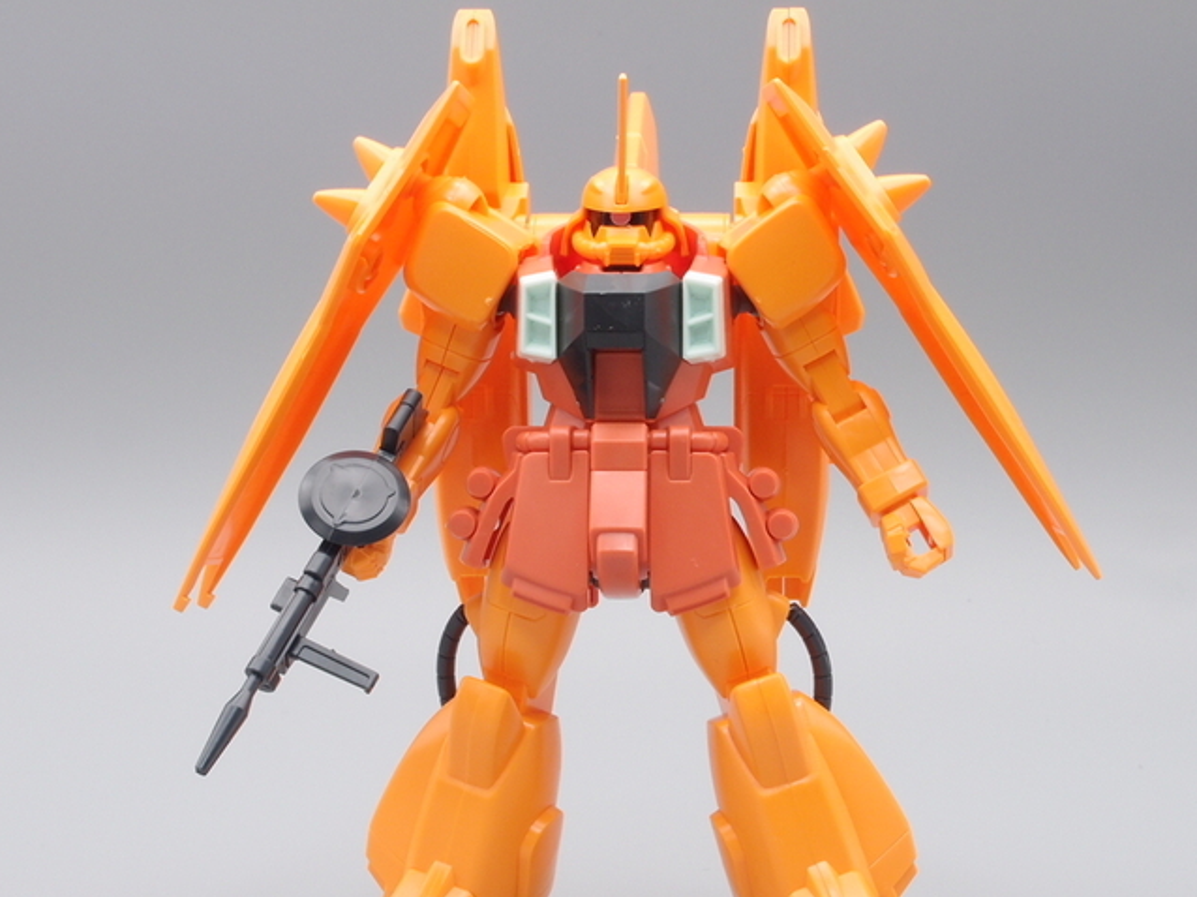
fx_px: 2385
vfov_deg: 21.3
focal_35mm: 69
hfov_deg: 28.2
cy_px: 505
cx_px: 632
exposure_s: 1/6
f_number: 8
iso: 100
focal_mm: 11.84
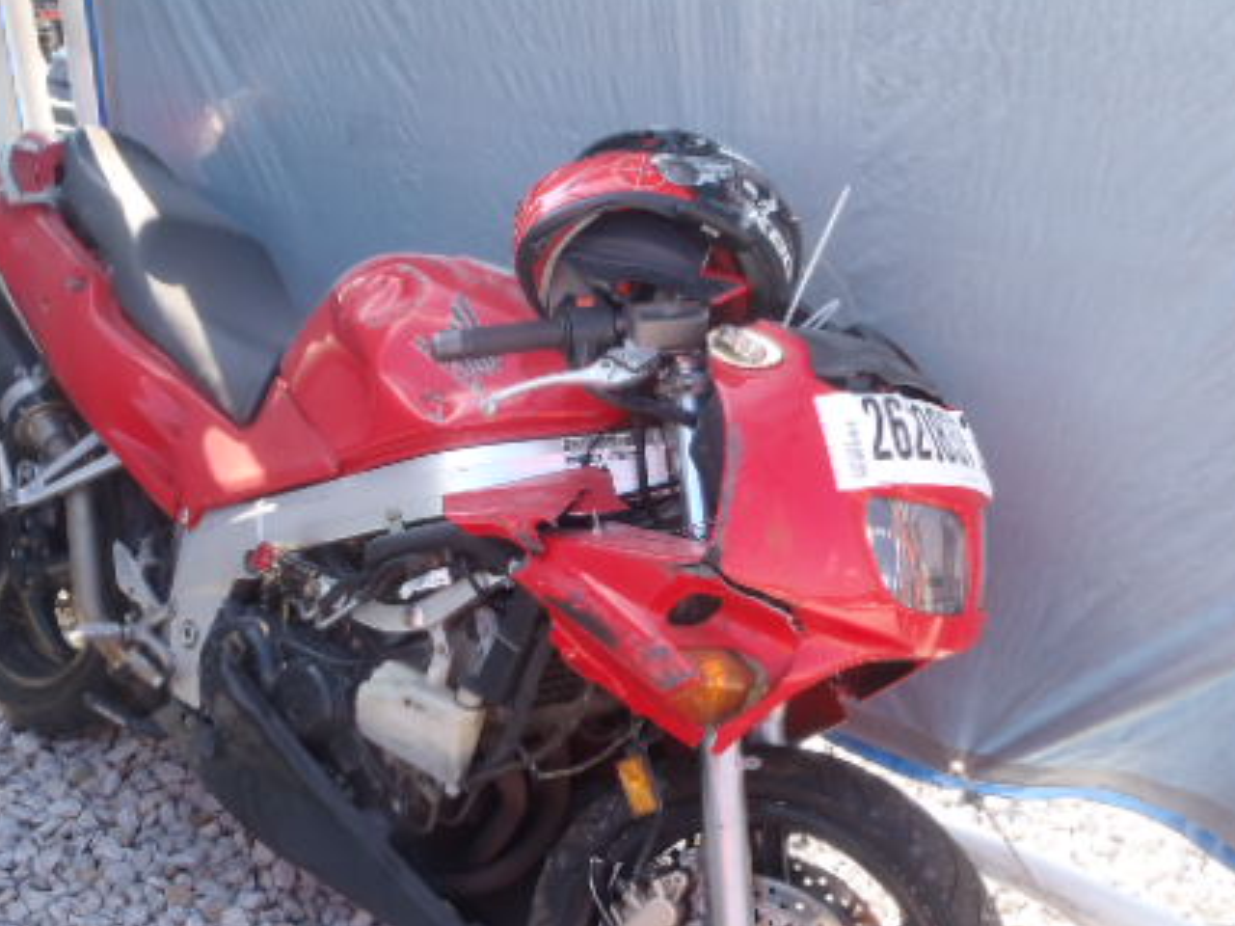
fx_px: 1498
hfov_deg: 44.6
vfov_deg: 34.0
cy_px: 631
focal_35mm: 42
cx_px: 492
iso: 80
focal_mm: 5
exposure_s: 1/80
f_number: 4.5
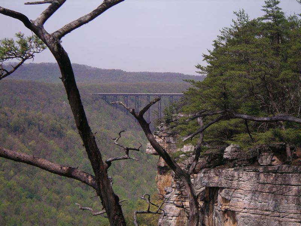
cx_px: 150
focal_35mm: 104
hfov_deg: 18.9
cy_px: 113
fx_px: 904
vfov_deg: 14.2
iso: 50
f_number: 3.9
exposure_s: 1/640
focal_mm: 16
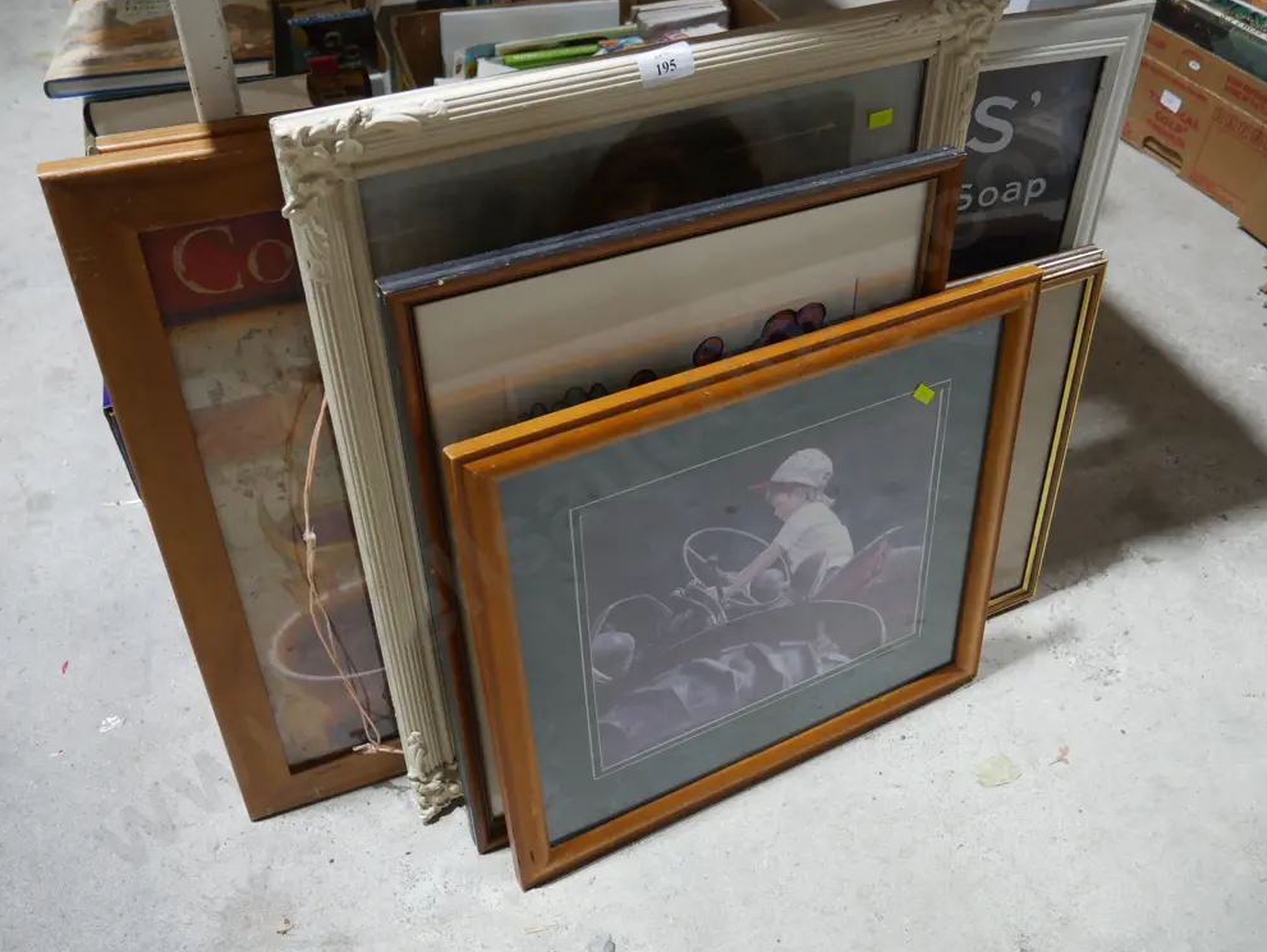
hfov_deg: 58.3
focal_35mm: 31
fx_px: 1135
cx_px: 628
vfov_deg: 45.5
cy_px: 464
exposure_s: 1/60
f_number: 3.6
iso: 320
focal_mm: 15
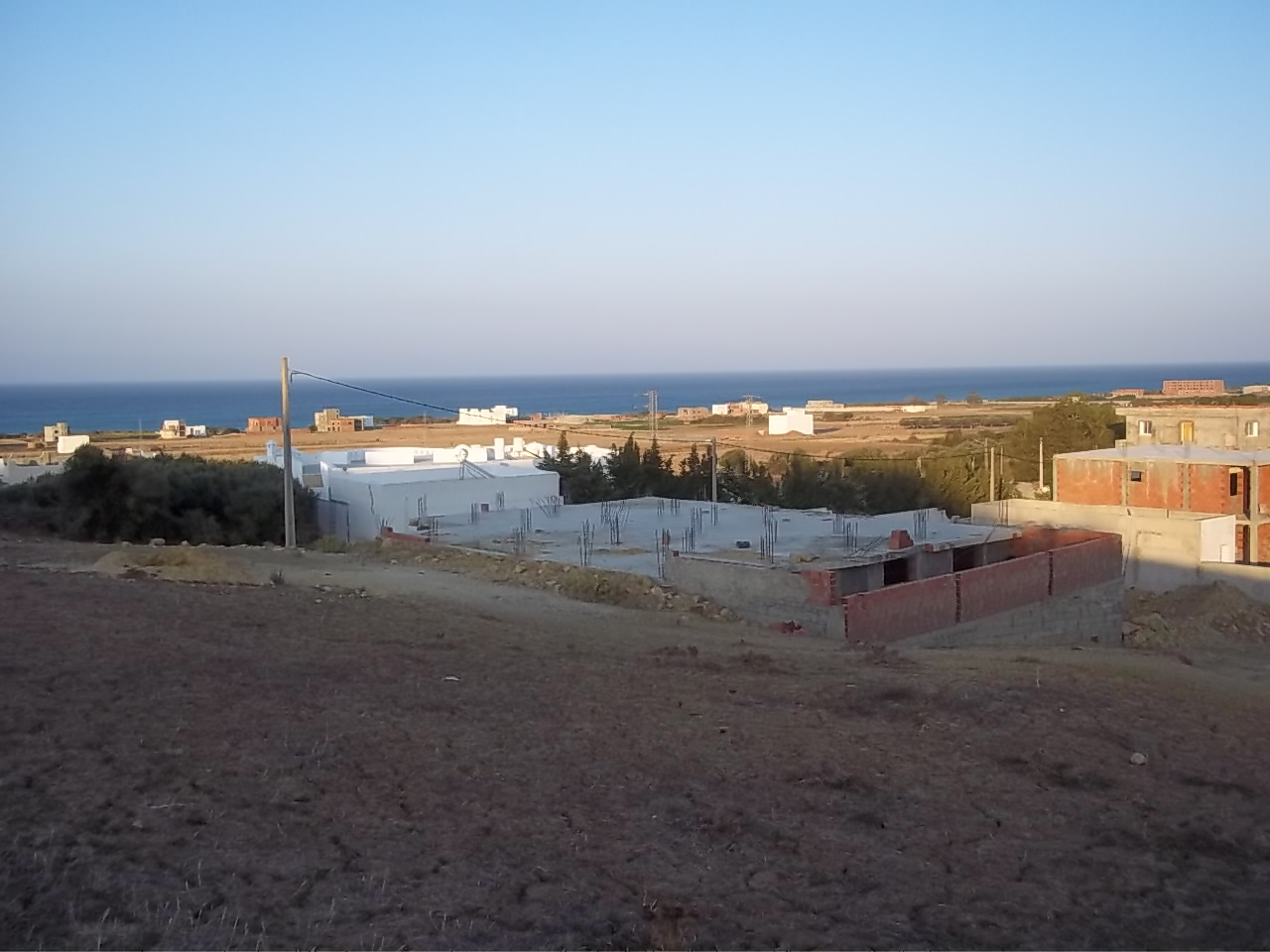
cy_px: 476
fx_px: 1321
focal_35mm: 36
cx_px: 635
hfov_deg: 51.4
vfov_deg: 39.7
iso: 80
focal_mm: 6.5
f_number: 3.1
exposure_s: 1/500
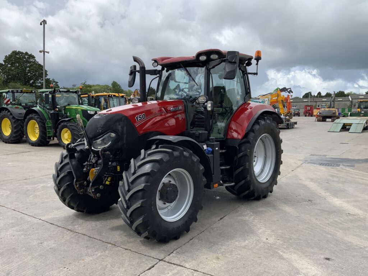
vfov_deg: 48.2
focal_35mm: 29
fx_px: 308
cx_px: 184
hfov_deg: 61.7
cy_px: 138
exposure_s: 1/1730
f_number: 1.8
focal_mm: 3
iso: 16
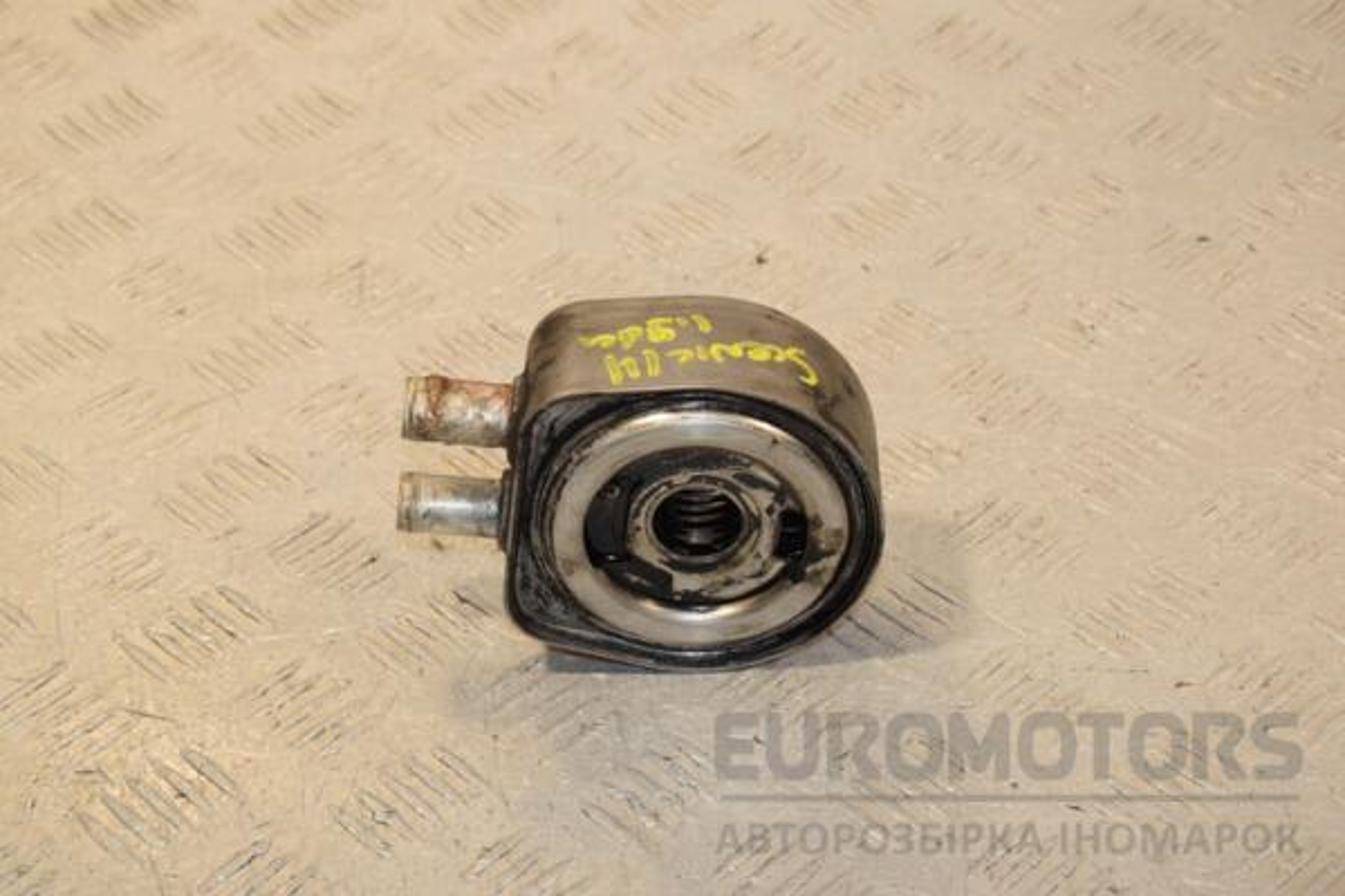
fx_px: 2914
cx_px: 672
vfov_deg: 17.5
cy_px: 448
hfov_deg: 26.0
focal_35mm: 78
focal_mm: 52
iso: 800
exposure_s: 1/200
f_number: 9
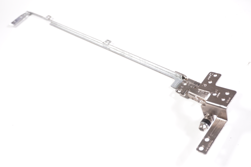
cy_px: 84
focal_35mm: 40
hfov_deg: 48.0
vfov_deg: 33.0
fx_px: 282
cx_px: 126
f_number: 5.6
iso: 640
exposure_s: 1/125
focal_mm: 27
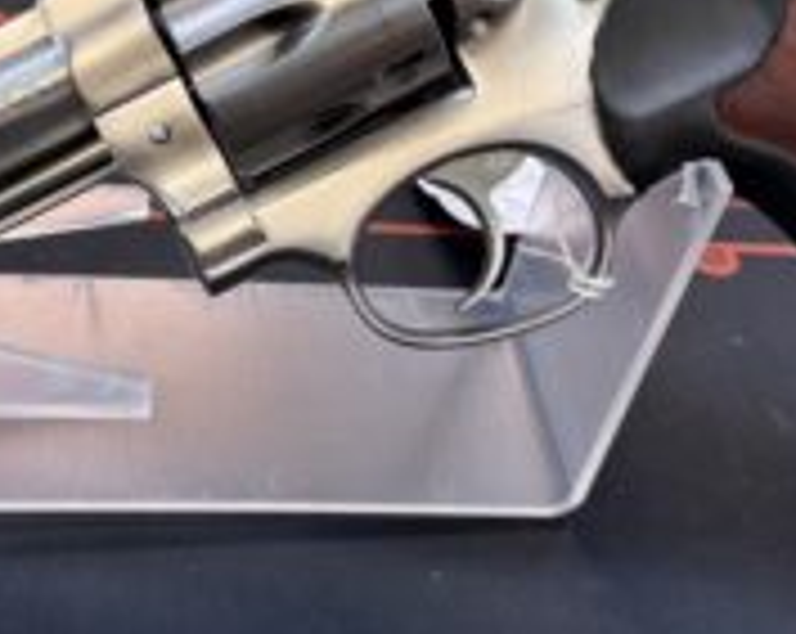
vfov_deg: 28.2
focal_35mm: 53
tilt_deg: -41.0
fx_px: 1247
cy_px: 166
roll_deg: -7.3
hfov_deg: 35.1
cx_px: 274
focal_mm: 6.76
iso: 160
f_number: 1.78
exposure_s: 1/50
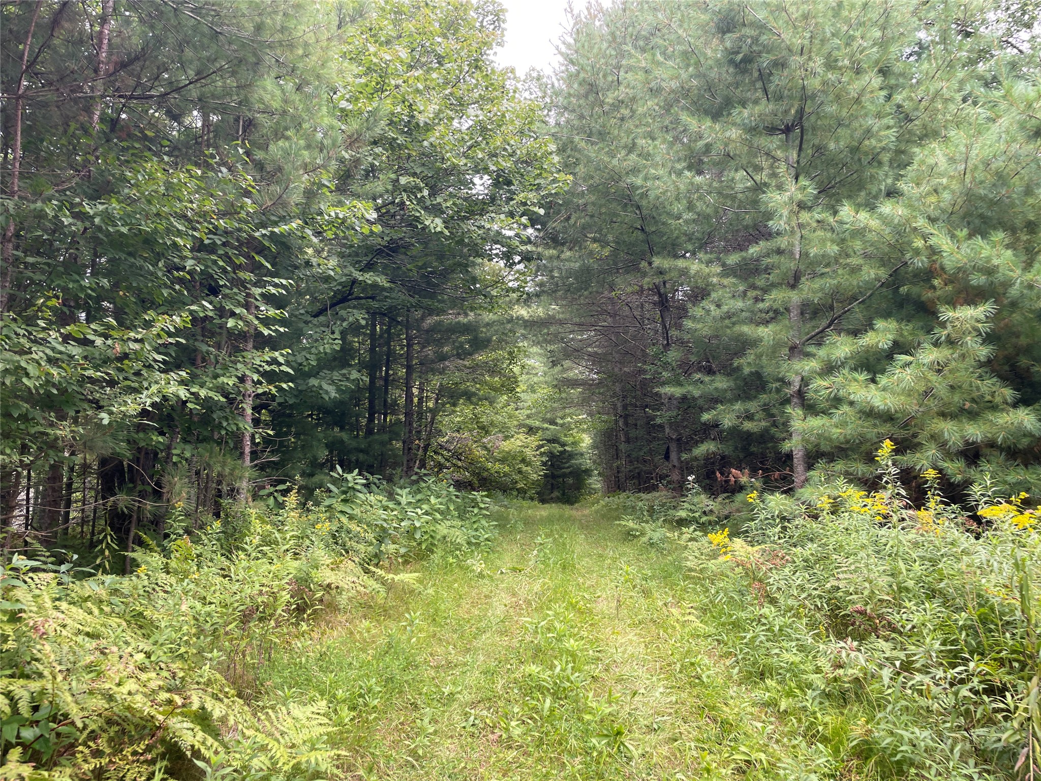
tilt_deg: +0.5
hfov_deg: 67.3
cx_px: 520
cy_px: 390
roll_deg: +2.9
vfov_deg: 53.1
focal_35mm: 26
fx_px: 782
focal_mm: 4.2
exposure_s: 1/129
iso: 32
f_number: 1.6
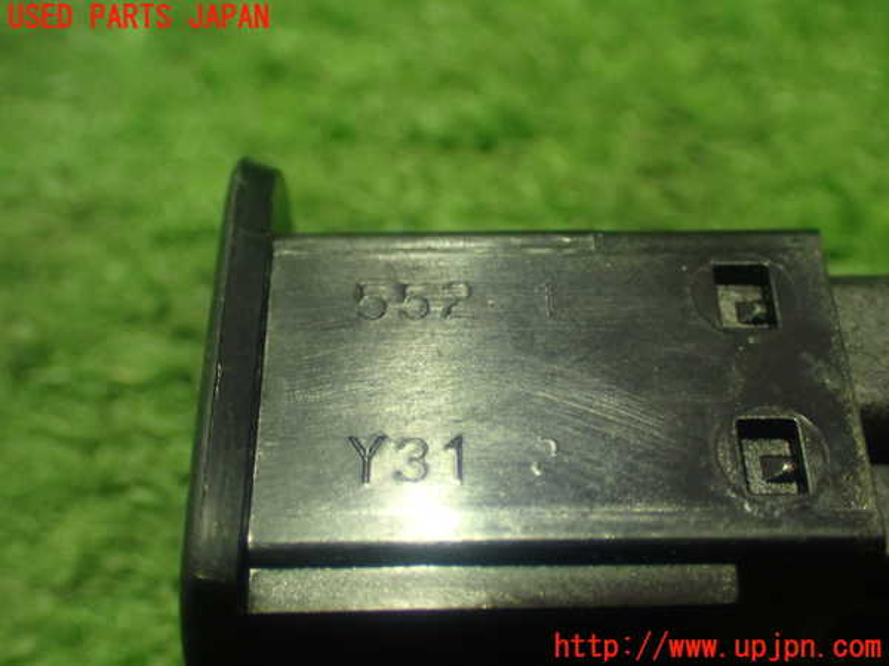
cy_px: 333
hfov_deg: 40.4
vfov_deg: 30.9
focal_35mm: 47
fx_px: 1207
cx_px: 444
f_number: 3.1
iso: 800
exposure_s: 1/13
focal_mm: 8.4
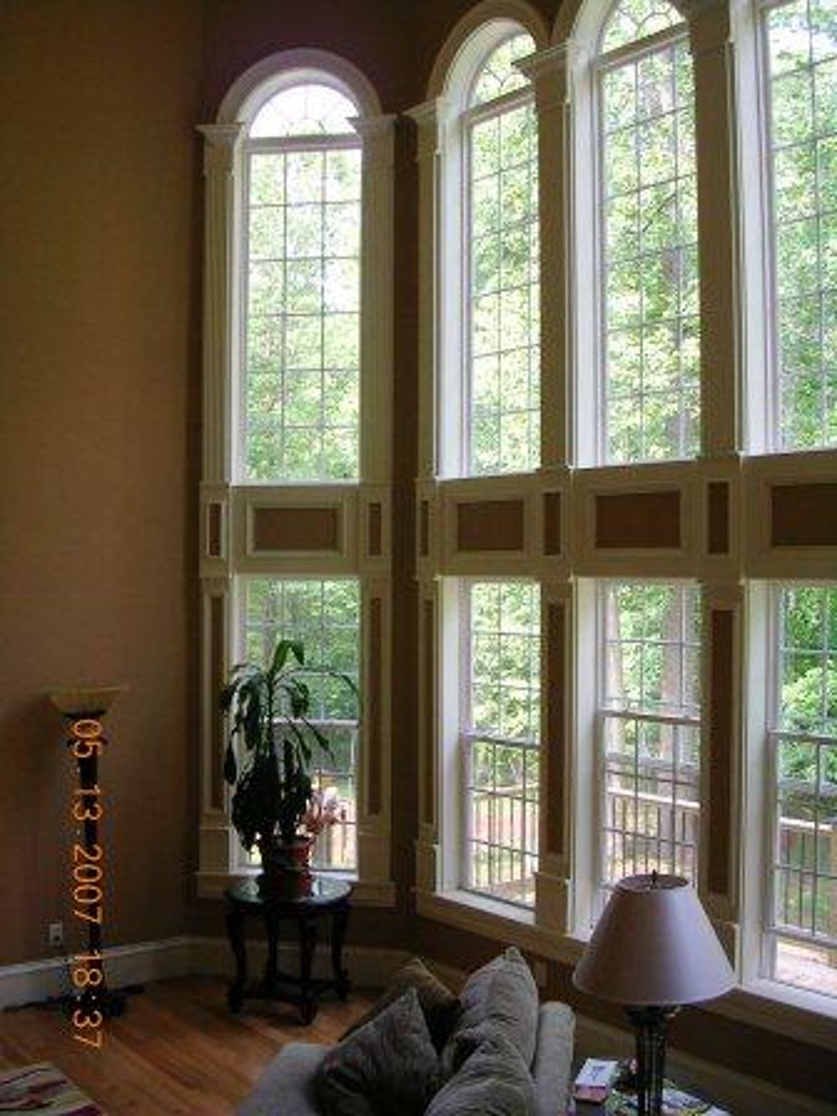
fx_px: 1225
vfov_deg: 49.0
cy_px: 558
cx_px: 418
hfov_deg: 37.7
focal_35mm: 38
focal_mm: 5.8
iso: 50
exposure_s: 1/71.8
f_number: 2.8
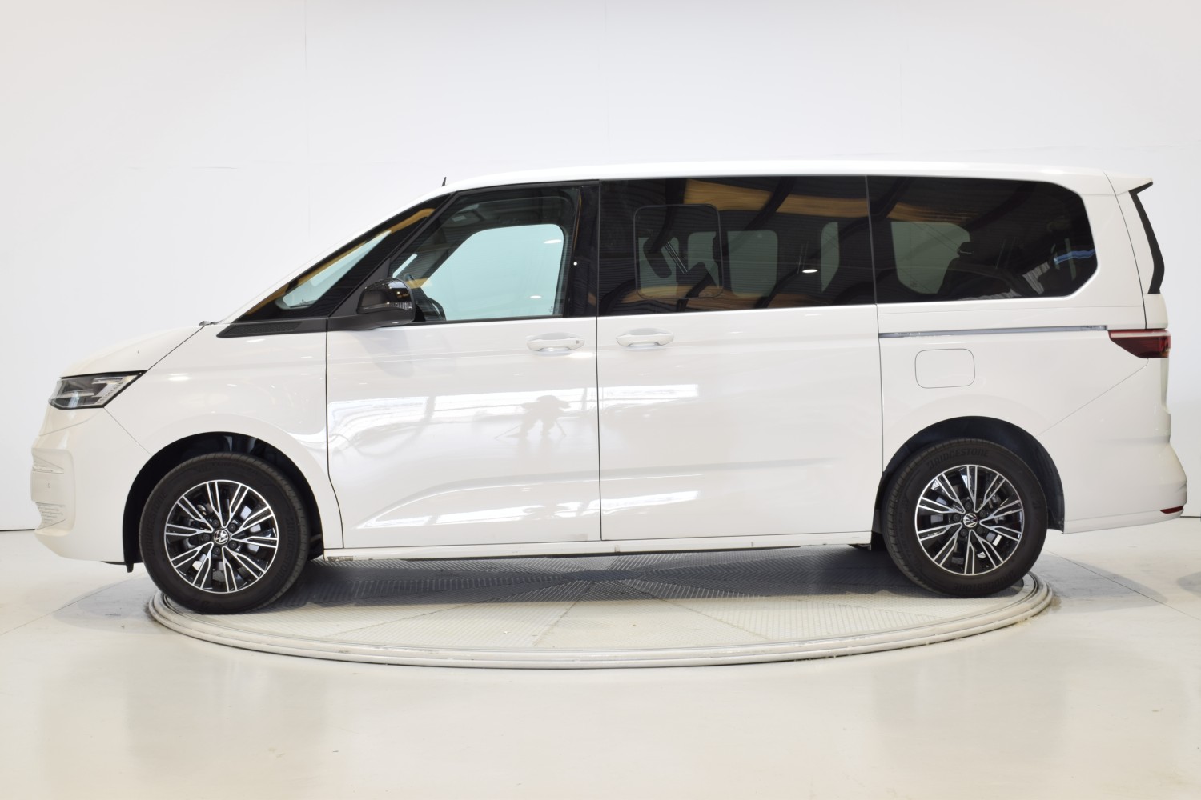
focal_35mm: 46
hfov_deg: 42.3
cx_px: 600
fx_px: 1551
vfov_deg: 28.9
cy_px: 400
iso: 100
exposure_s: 1/2.5
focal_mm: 31
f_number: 14
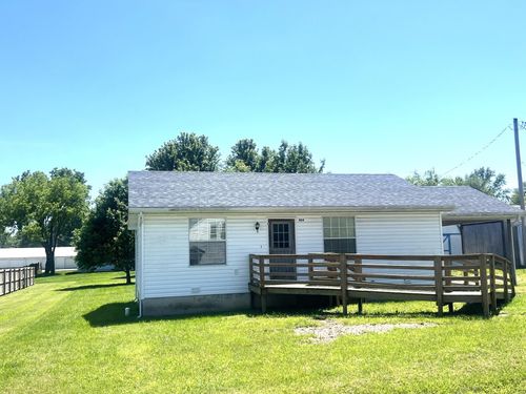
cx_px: 263
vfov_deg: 42.9
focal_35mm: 33
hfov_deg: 55.4
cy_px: 197
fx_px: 501
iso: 50
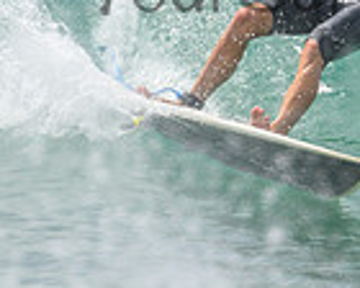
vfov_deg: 0.5
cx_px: 355
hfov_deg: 0.6
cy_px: -48
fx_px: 33200
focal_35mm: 3116
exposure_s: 1/2000
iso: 800
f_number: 11
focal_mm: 800
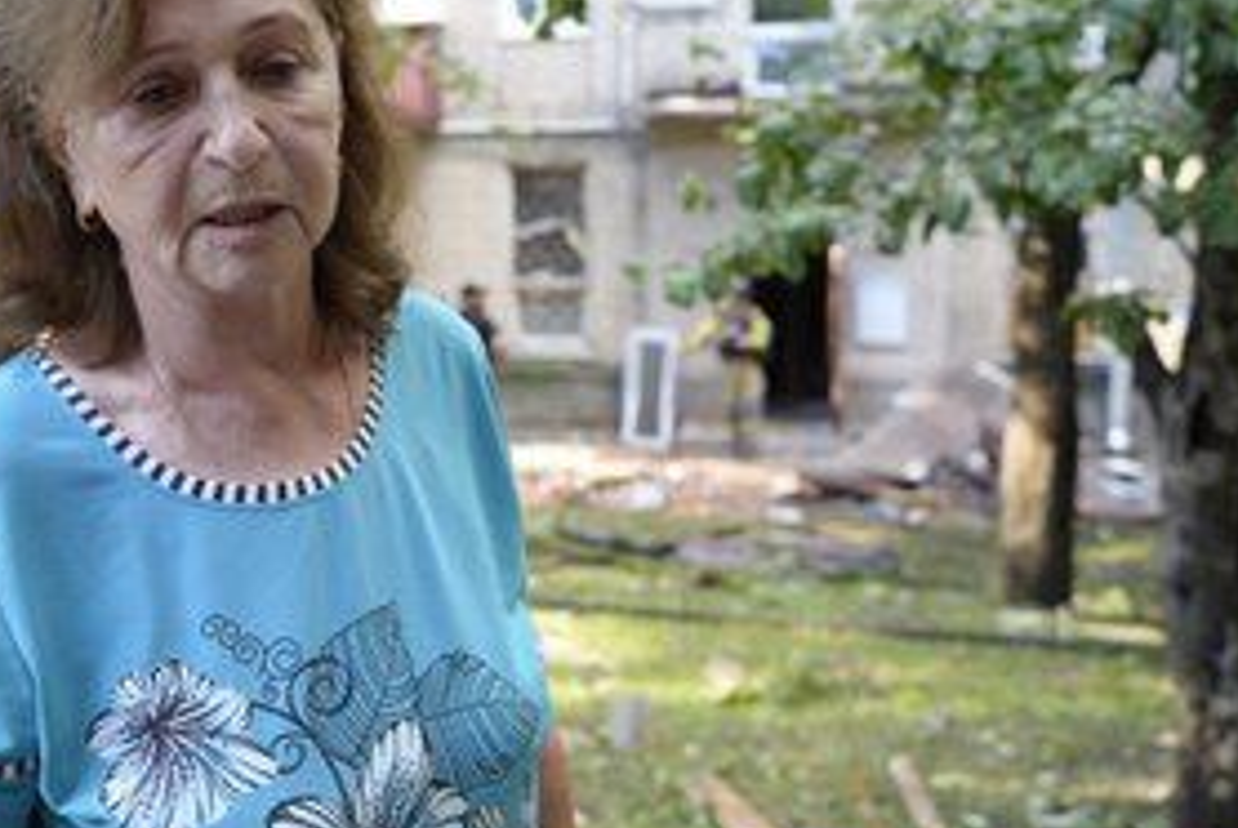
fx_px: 1584
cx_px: 472
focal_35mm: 46
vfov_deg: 29.3
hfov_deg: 42.4
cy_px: 345
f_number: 4
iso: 400
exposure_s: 1/160
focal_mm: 32
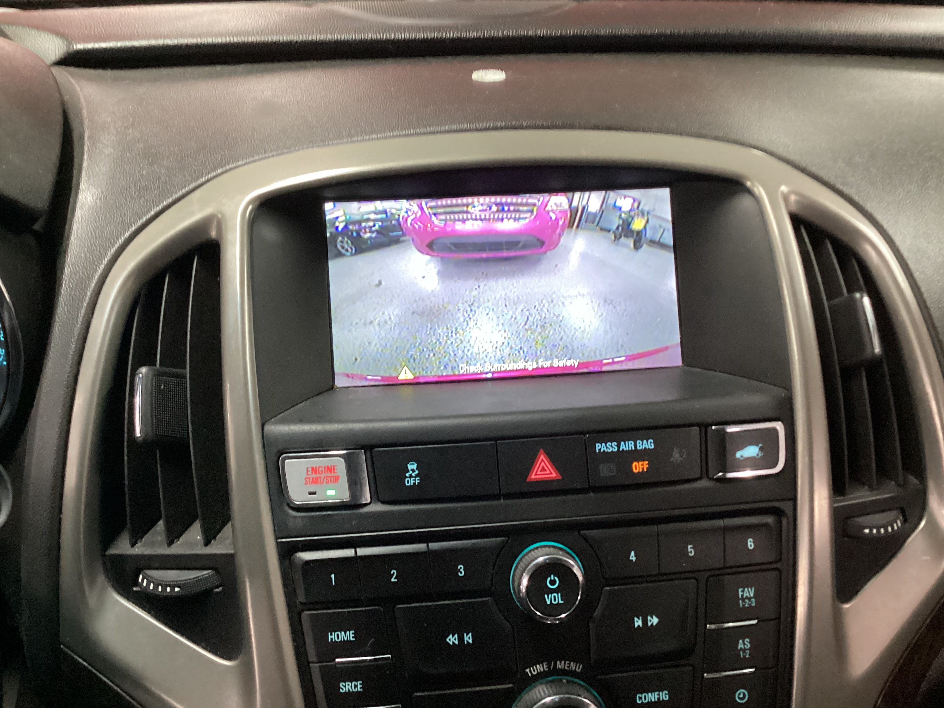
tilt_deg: -28.7
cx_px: 485
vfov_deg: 44.2
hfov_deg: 56.8
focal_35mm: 32
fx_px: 873
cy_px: 350
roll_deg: -2.6
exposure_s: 1/25
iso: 320
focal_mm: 3.3
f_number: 2.4
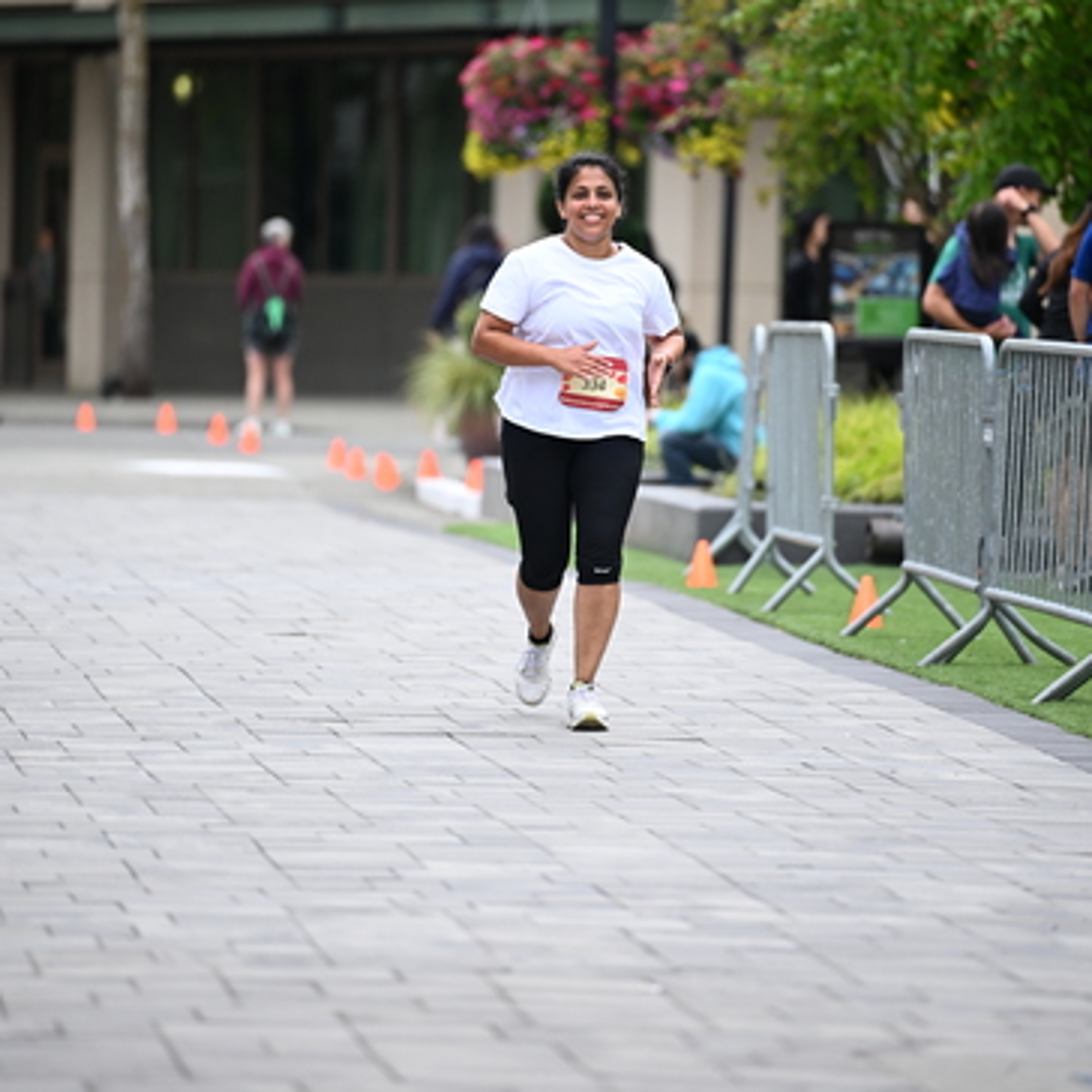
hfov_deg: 6.8
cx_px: 548
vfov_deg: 6.8
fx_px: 9172
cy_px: 378
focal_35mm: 257
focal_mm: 200
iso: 640
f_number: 2.8
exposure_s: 1/2000
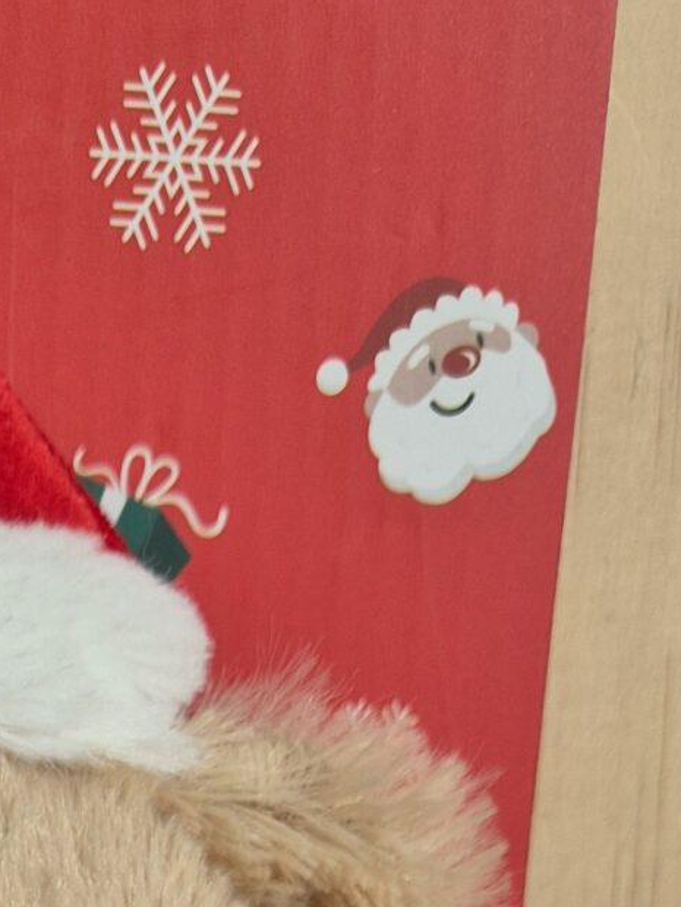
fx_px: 2492
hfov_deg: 14.6
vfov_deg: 16.1
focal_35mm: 95
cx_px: -322
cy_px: 1811
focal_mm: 5.4
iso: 32
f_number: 1.8
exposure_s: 1/100
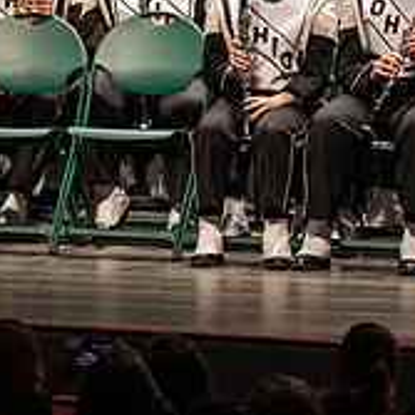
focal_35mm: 589
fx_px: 7989
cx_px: -221
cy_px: -62
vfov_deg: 3.0
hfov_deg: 3.0
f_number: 3.5
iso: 1250
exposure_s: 1/500
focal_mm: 200
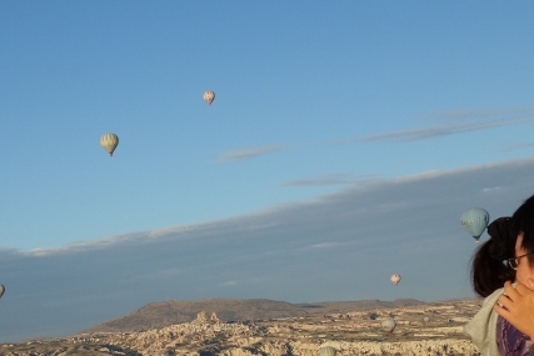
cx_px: 138
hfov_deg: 24.5
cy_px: 353
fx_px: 1217
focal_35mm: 82
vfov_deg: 16.3
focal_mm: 13.09
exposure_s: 1/400
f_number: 5.6
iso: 125
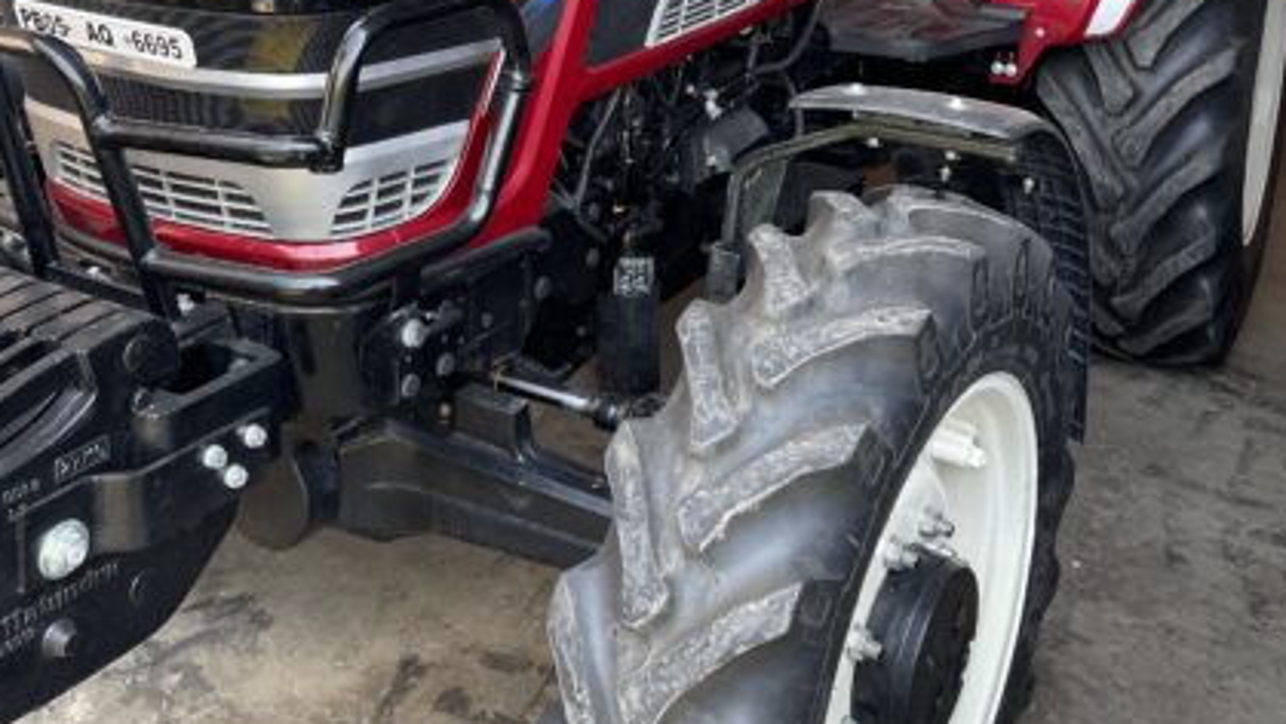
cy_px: -9
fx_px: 1330
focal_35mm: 39
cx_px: 620
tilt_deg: -11.9
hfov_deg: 51.6
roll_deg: -1.7
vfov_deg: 28.5
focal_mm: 5.1
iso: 64
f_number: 1.6
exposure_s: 1/121
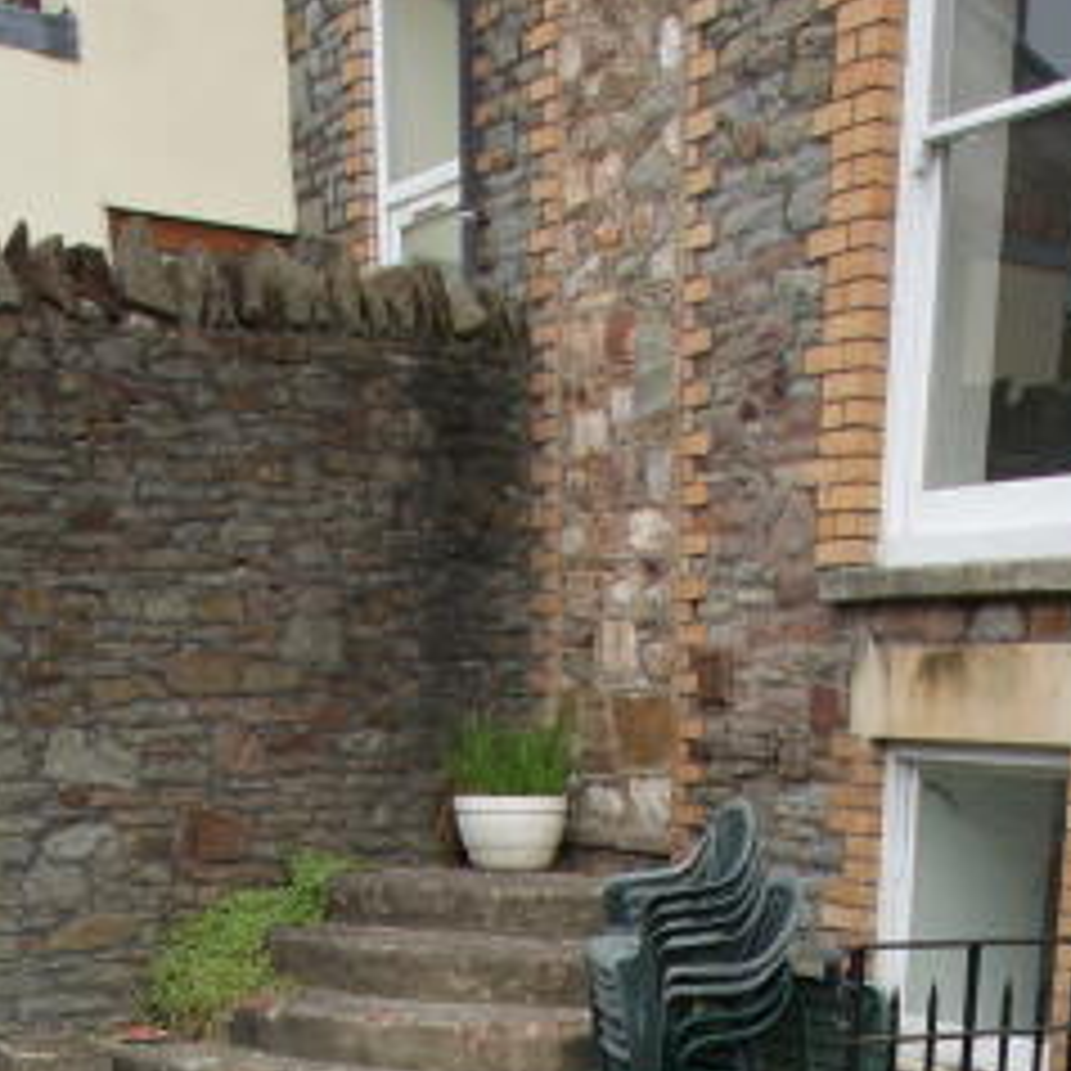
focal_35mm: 55
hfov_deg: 30.7
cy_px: 1483
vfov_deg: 25.5
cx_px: 778
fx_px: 1925
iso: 100
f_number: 10
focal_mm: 10
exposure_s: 1/80
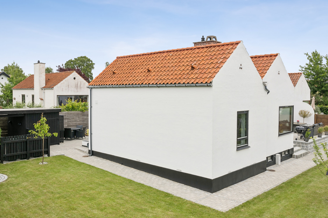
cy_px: 117
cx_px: 151
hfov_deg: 58.6
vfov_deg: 41.1
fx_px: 292
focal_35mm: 32
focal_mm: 24
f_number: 8
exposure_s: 1/250
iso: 160
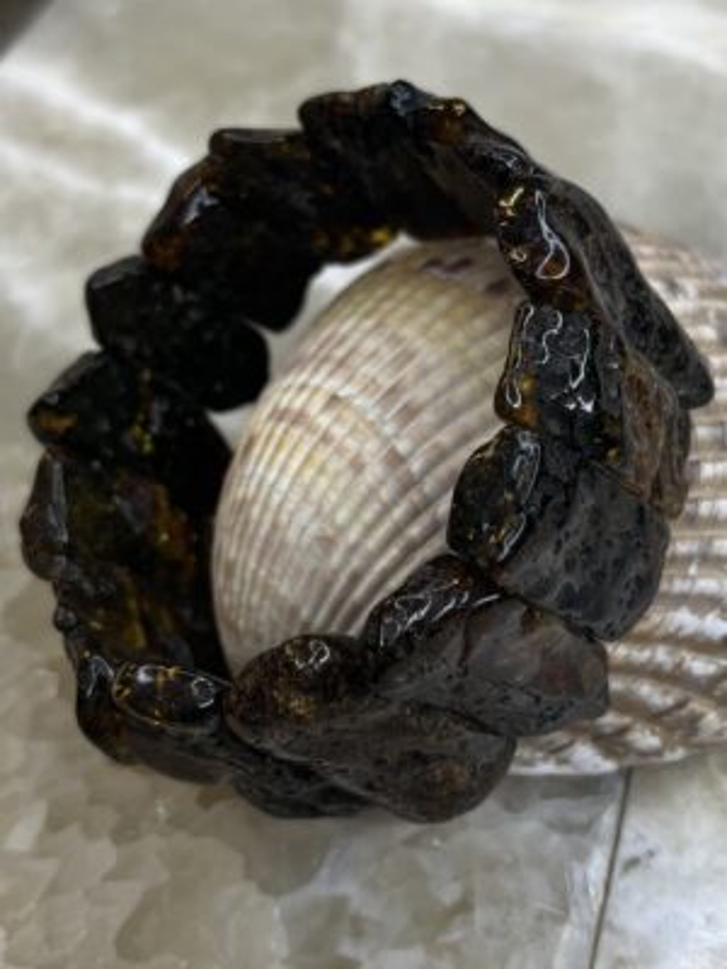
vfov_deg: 67.3
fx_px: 728
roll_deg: +9.4
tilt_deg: -43.8
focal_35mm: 26
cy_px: 484
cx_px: 364
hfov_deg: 53.1
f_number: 1.6
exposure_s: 1/120
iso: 50
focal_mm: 5.1
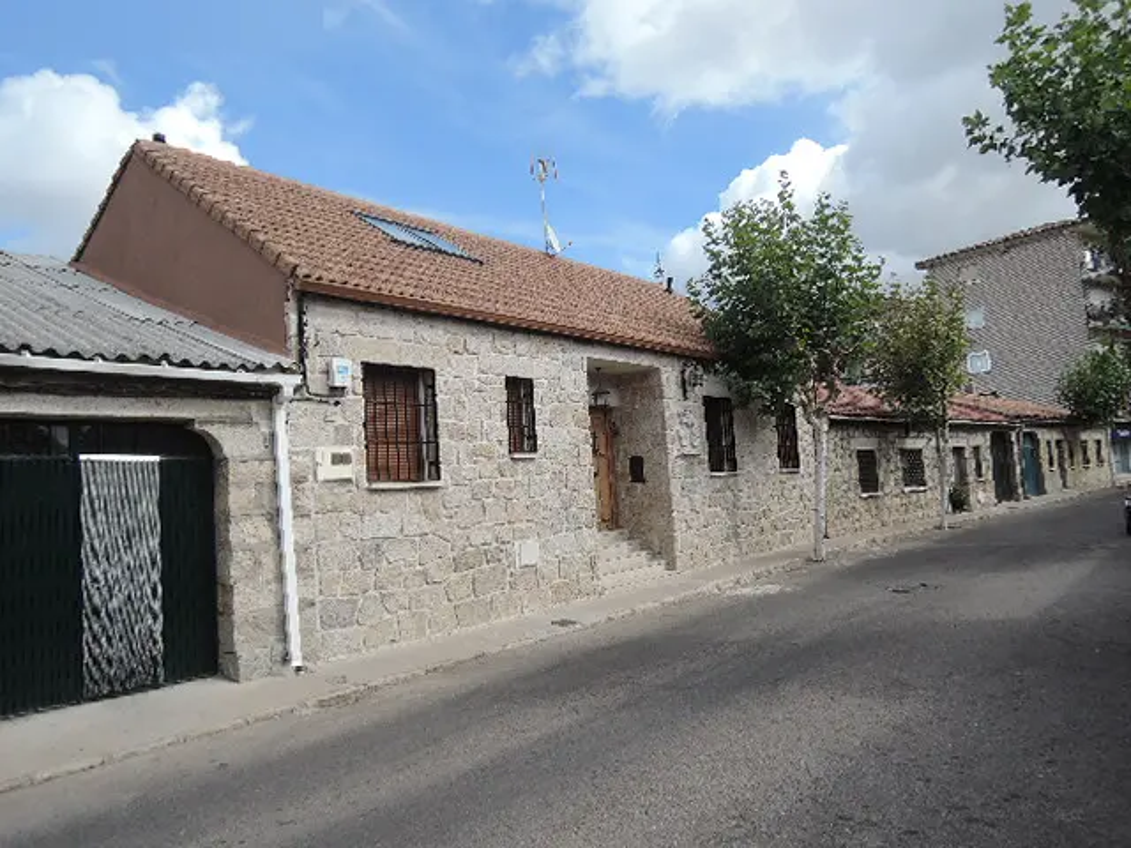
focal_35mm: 24
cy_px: 424
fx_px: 784
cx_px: 566
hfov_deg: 71.6
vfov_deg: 56.8
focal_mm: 5.1
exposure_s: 1/100
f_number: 2.8
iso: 80
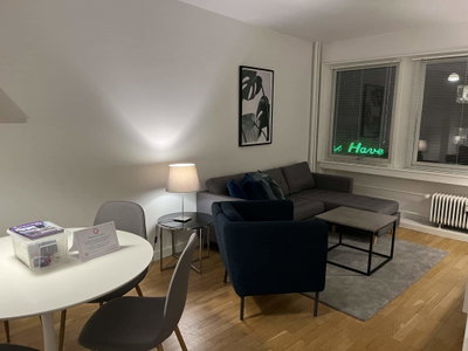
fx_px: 352
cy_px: 176
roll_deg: -0.5
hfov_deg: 67.3
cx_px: 234
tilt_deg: -11.9
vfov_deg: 53.1
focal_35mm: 26
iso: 320
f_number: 1.6
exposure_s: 1/50
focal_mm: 5.1
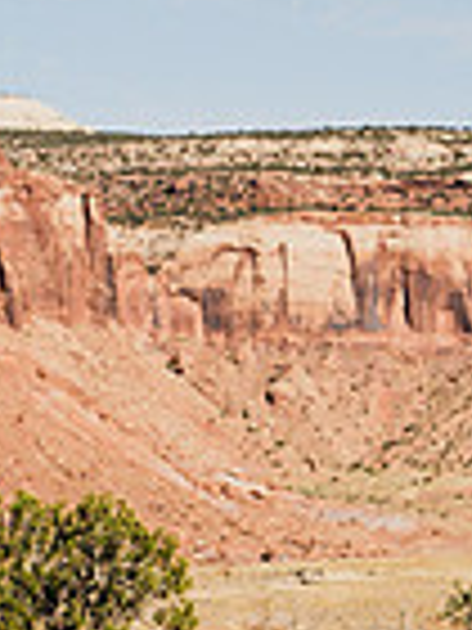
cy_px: 629
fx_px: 4309
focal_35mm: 237
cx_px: 531
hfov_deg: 6.2
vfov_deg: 8.3
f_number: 5.6
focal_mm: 54
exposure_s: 1/500
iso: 100
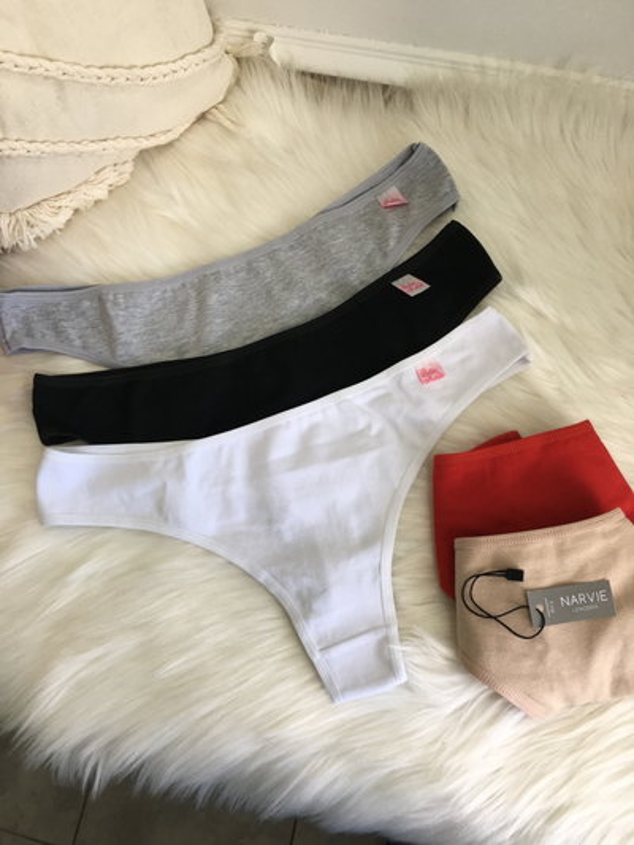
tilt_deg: -73.3
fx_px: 708
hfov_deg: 48.2
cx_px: 317
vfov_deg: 61.6
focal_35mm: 29
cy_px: 422
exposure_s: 1/50
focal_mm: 4.15
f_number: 2.2
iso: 32
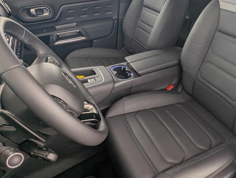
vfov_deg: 51.3
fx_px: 184
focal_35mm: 27
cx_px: 177
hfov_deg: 61.6
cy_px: 76
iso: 59
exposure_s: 1/65.7
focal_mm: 2.35
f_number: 2.2
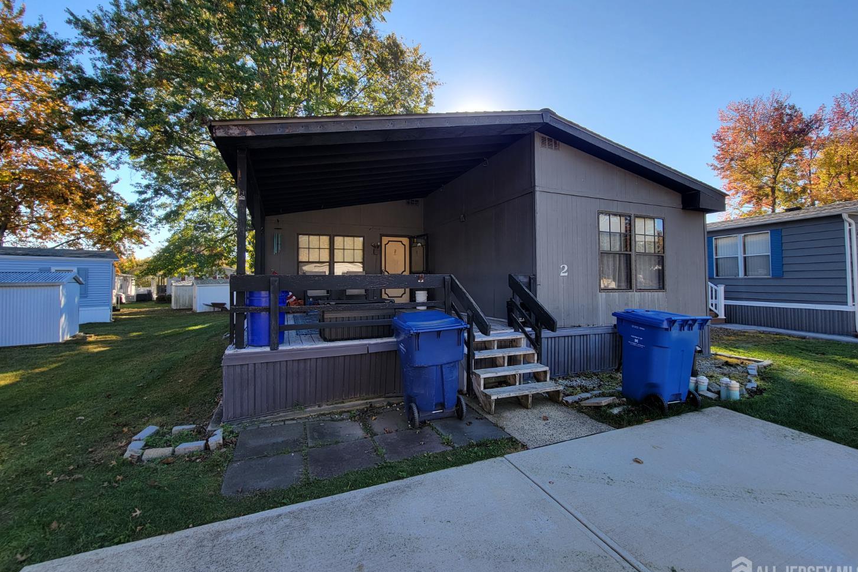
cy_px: 267
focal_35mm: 14
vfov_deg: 81.1
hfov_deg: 104.2
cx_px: 434
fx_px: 334
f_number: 2.2
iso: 50
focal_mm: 2.2
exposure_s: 1/297
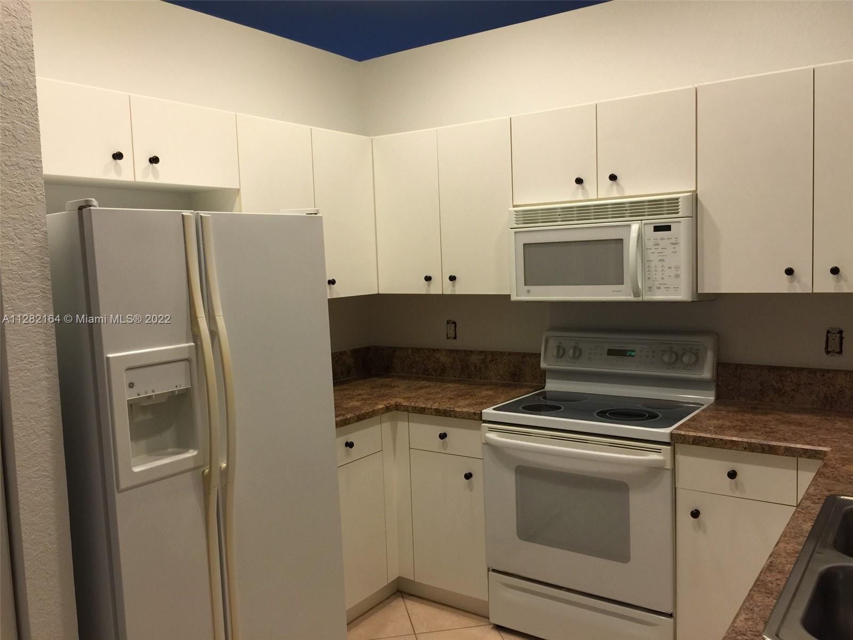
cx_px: 426
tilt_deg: -4.6
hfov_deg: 61.7
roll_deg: +1.8
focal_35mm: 29
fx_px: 715
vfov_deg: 48.2
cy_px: 320
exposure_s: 1/15
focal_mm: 4.15
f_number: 2.2
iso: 40
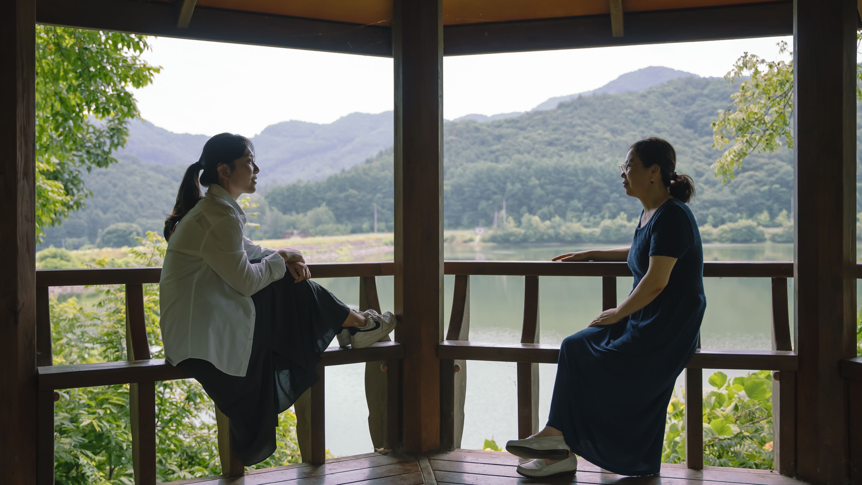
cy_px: 232
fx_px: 792
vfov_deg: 34.0
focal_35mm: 35
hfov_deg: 57.1
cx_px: 415
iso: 160
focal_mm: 31.6
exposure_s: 1/320
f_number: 2.8
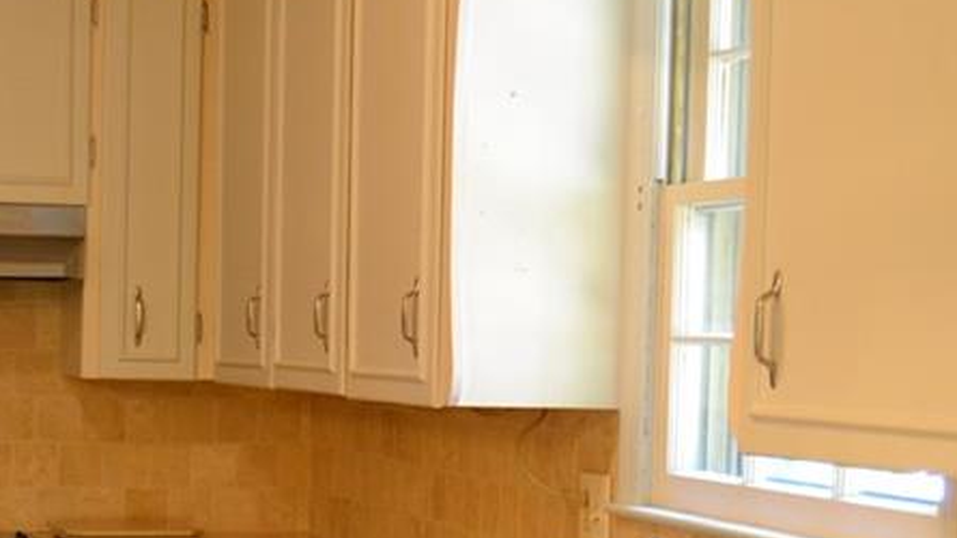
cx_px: 342
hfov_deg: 22.6
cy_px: 600
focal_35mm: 94
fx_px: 2385
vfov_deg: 12.6
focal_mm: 26
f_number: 4
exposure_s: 1/60
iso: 1250
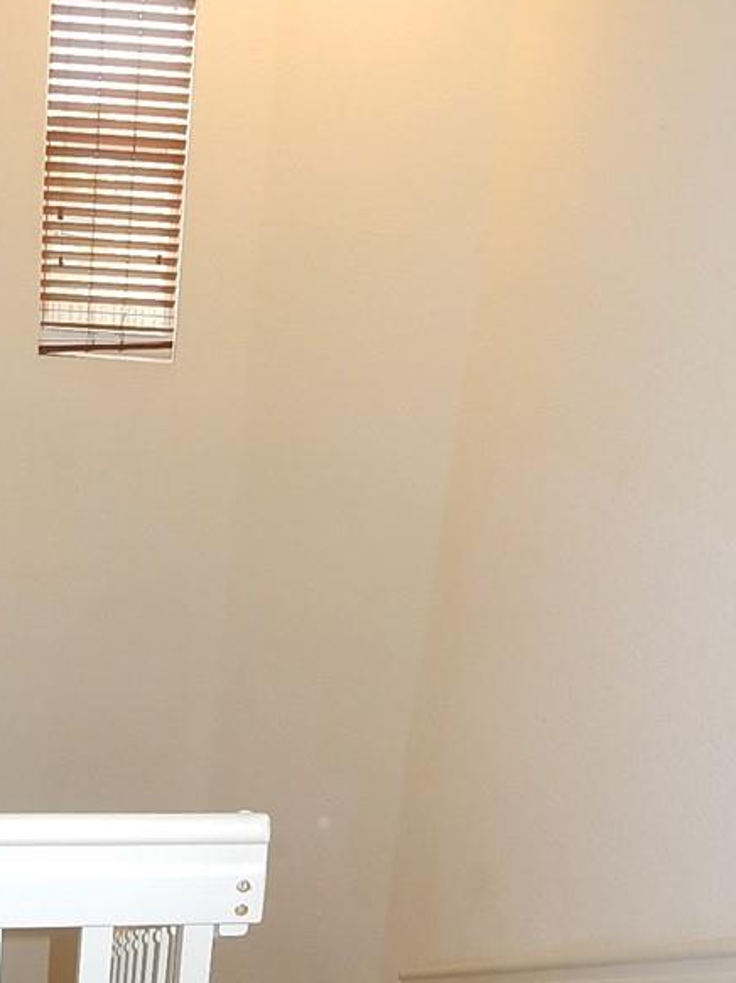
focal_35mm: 44
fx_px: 1248
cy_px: 578
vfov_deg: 42.8
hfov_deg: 32.5
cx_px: 223
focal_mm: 4.5
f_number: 3.7
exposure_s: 1/30
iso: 200
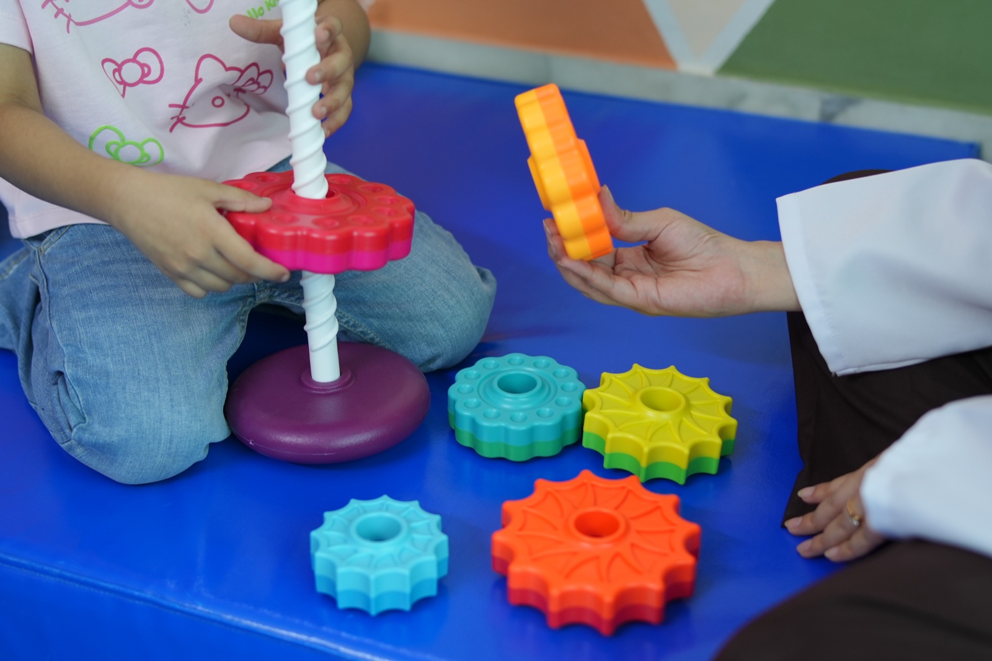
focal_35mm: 52
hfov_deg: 38.2
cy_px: 330
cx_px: 496
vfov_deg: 26.0
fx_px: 1433
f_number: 2.2
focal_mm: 35
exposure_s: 1/100
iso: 500
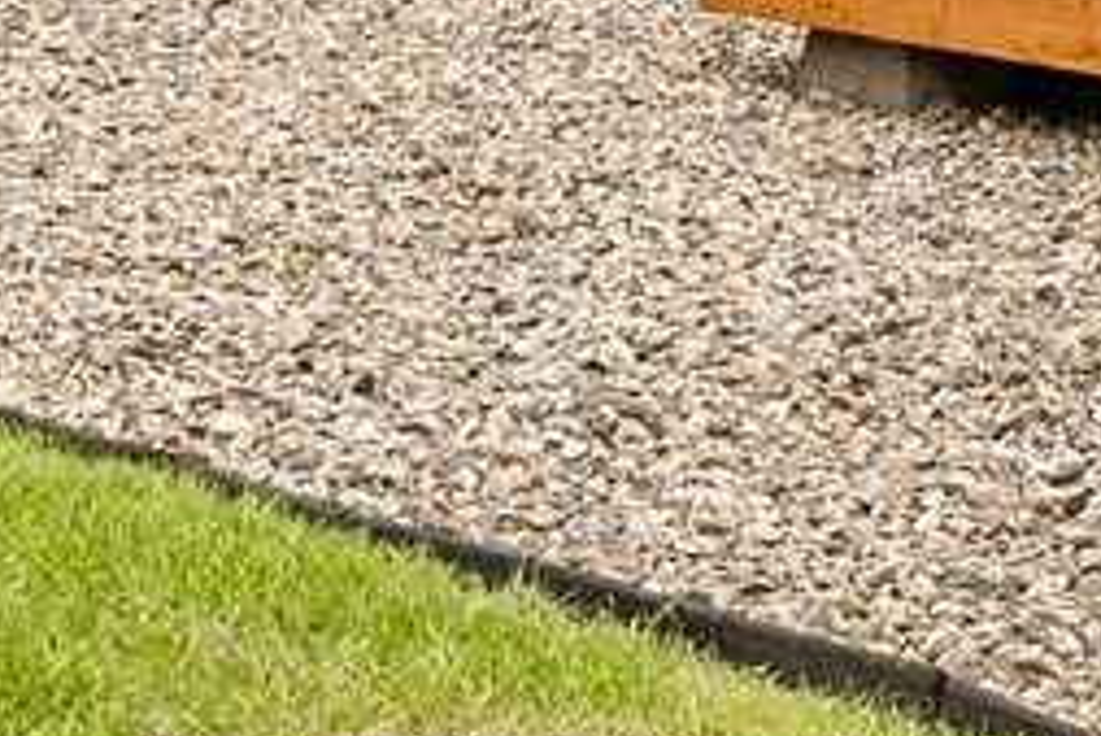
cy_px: -636
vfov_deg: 8.2
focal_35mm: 161
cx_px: 376
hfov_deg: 12.7
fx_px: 4927
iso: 80
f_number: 7.1
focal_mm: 24
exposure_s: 1/60
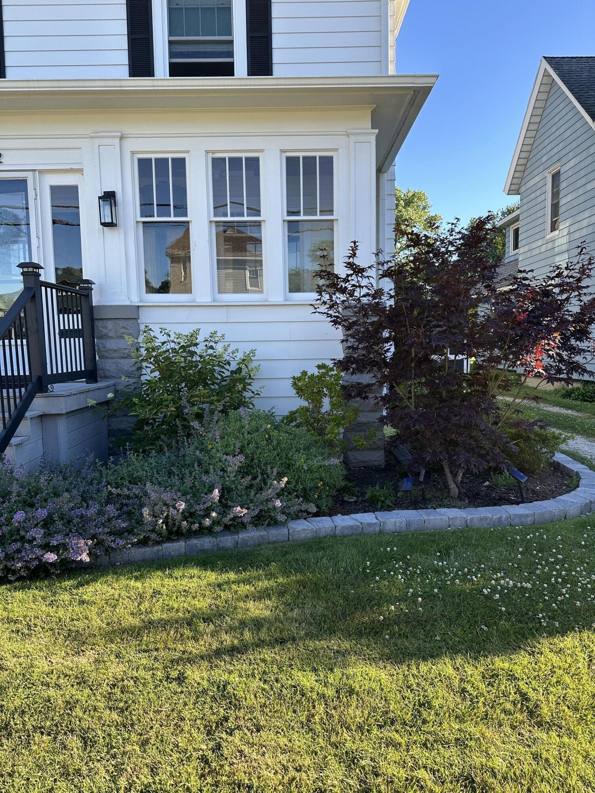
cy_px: 396
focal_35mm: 24
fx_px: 550
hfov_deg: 56.8
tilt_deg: -5.5
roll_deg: +2.2
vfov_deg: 71.6
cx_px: 298
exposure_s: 1/680
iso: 80
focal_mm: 6.86
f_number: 1.78
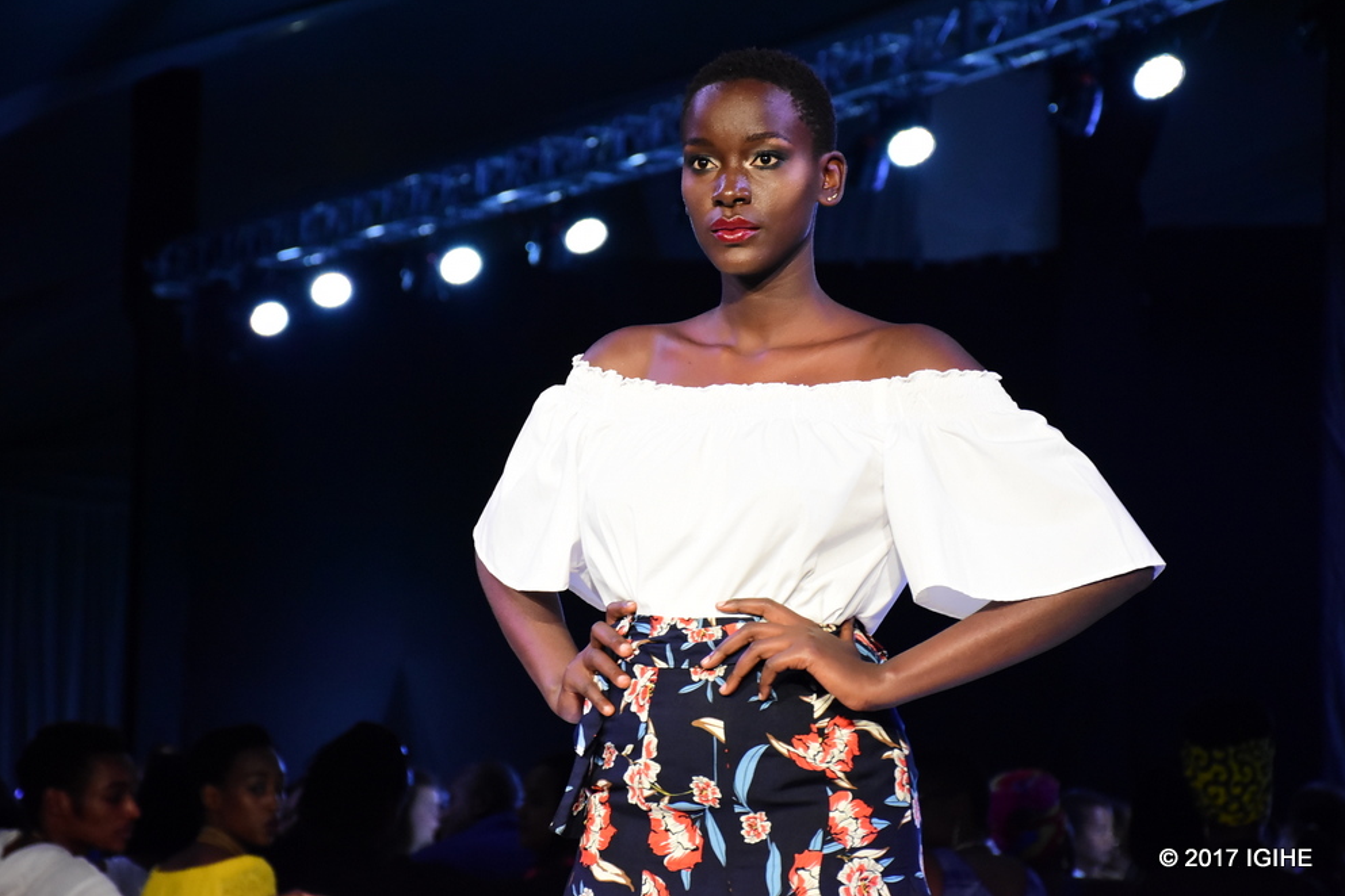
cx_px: 669
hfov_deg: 16.9
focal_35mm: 121
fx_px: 4520
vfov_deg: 11.3
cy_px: 446
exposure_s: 1/200
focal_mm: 80
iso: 2500
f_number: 5.3
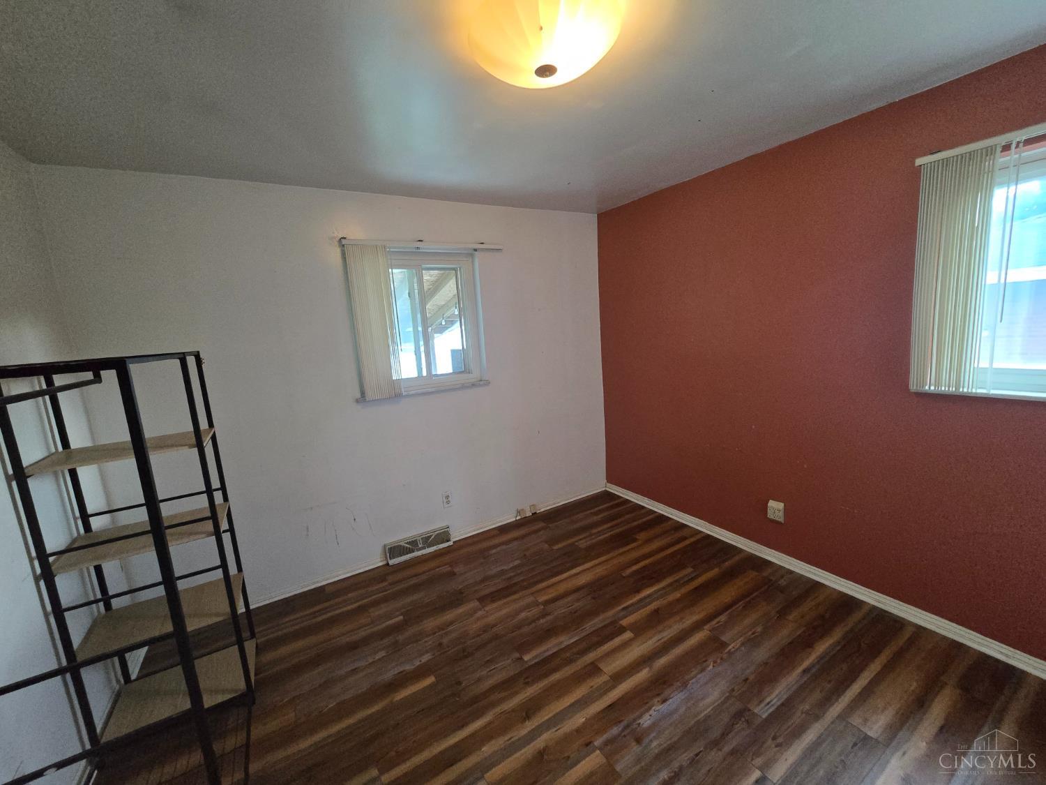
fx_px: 393
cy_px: 392
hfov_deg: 106.2
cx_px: 523
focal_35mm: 13
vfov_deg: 89.9
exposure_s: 1/60
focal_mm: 2.2
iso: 1250
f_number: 2.2
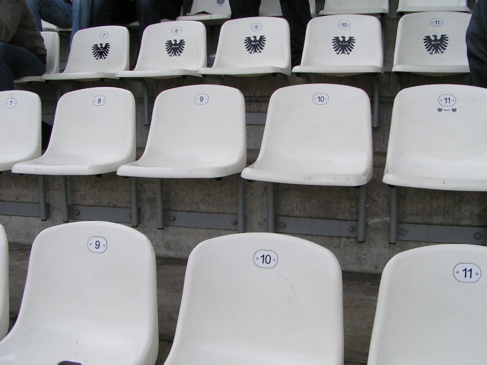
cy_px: 182
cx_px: 244
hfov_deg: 49.0
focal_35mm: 38
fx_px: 535
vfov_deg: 37.7
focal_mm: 5.8
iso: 50
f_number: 5.6
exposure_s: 1/400
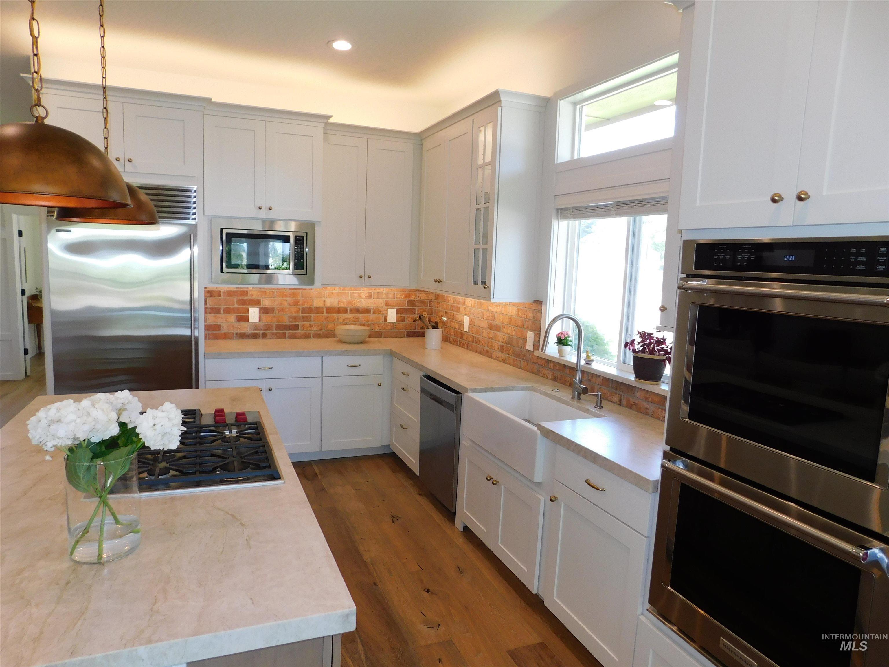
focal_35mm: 23
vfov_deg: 58.9
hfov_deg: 73.9
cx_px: 444
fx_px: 591
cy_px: 334
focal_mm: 4
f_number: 3
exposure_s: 1/50
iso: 125
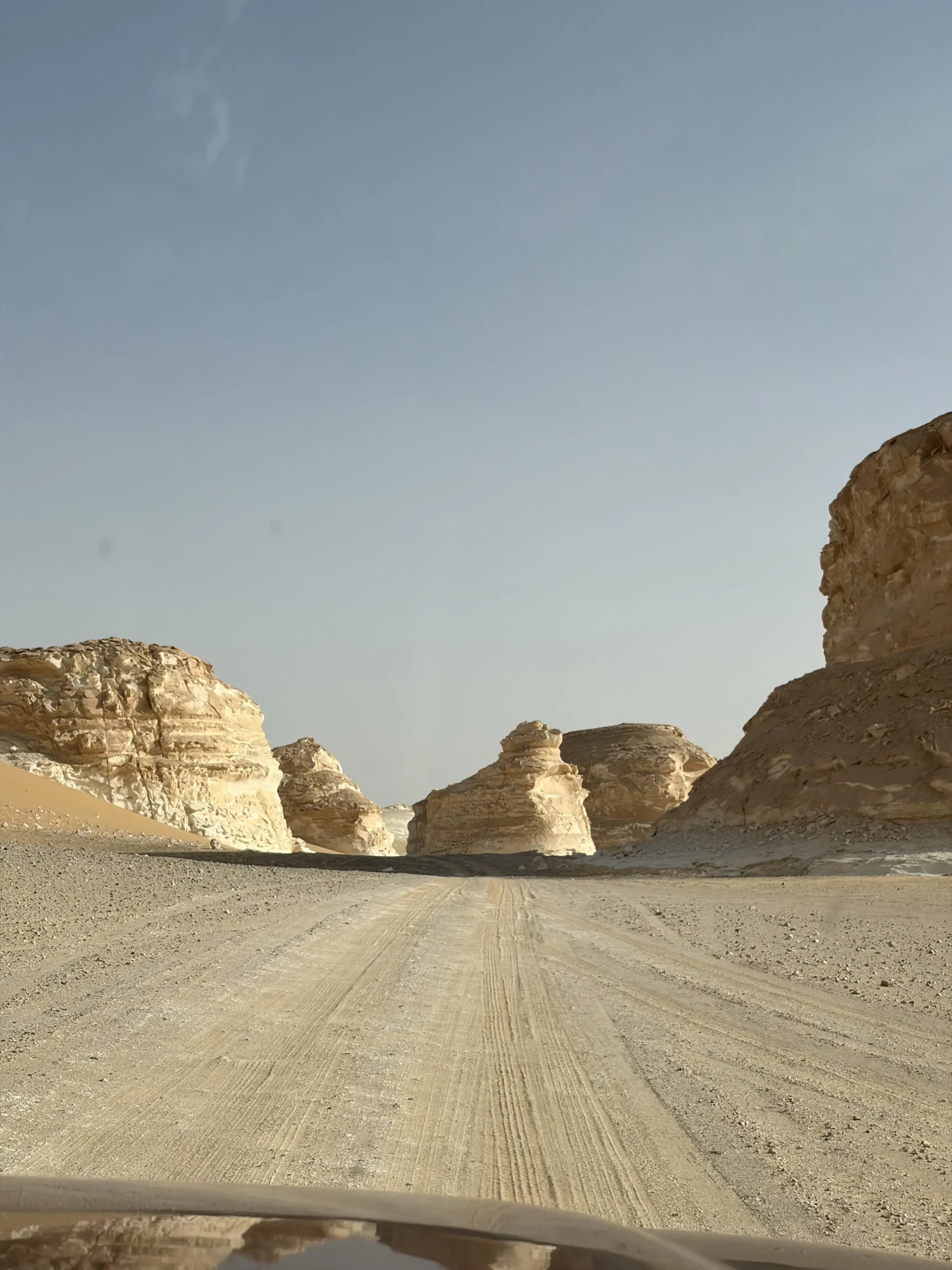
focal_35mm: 52
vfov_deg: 36.8
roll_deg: -1.6
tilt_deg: +8.3
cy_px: 635
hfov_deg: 28.0
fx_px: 1907
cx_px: 476
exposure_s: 1/4630
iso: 40
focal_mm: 5.96
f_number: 1.6
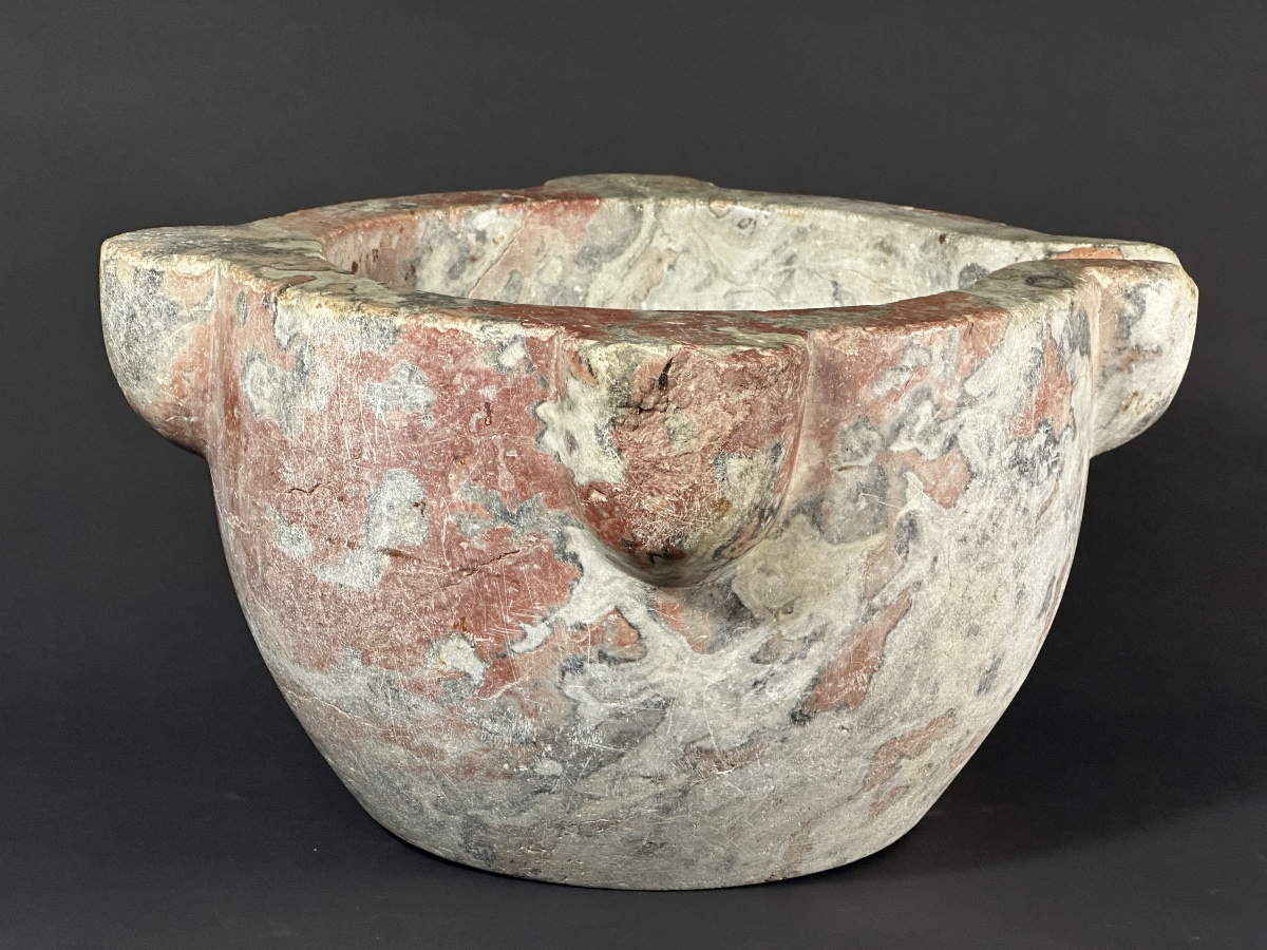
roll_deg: -0.9
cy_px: 475
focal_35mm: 77
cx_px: 634
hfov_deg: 25.3
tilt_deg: -12.7
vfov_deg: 19.1
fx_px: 2818
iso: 160
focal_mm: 9
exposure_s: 1/50
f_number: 2.8
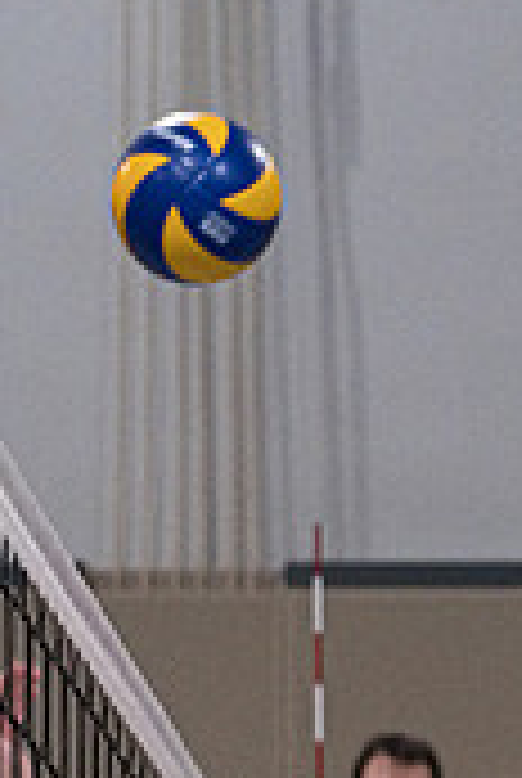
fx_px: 6325
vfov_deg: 7.0
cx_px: 749
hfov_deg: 4.7
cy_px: 769
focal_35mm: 292
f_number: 2.8
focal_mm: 50
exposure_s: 1/500
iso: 6400
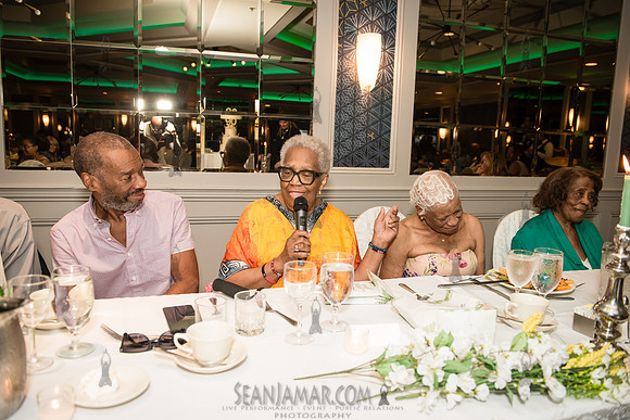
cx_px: 315
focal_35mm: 28
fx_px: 490
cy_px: 210
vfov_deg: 46.4
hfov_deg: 65.5
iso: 1600
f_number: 3.5
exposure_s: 1/200
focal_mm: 28
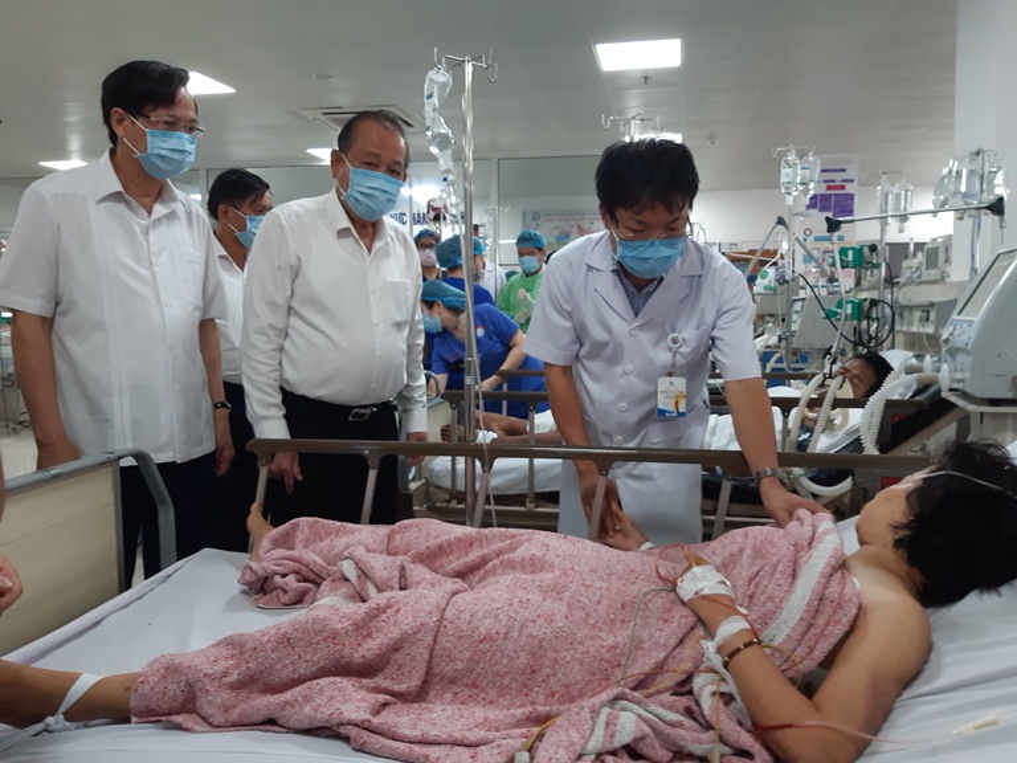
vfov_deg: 53.1
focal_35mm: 26
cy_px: 382
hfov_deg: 67.3
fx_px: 764
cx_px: 508
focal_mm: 3.92
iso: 100
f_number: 1.7
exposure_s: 1/50
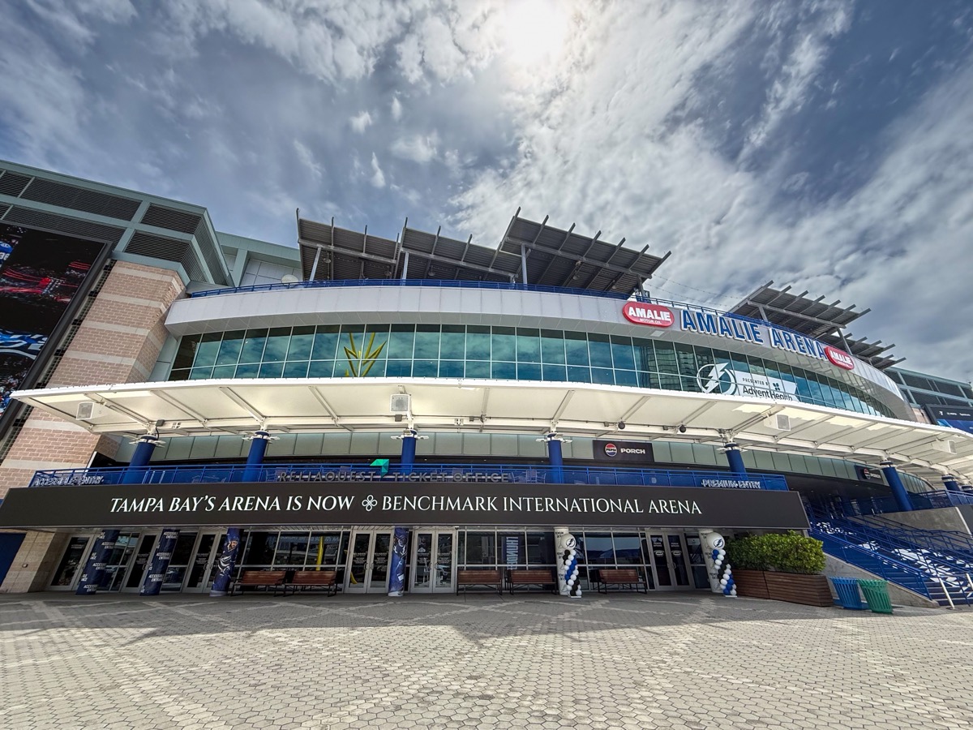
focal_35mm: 14
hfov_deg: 102.1
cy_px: 365
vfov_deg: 85.7
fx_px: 394
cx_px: 486
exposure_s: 1/2300
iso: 80
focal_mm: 2.22
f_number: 2.2
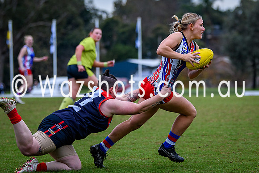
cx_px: 211
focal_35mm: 278
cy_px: 92
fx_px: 2003
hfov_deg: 7.4
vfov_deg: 4.9
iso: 180
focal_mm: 112
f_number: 2.8
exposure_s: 1/1600
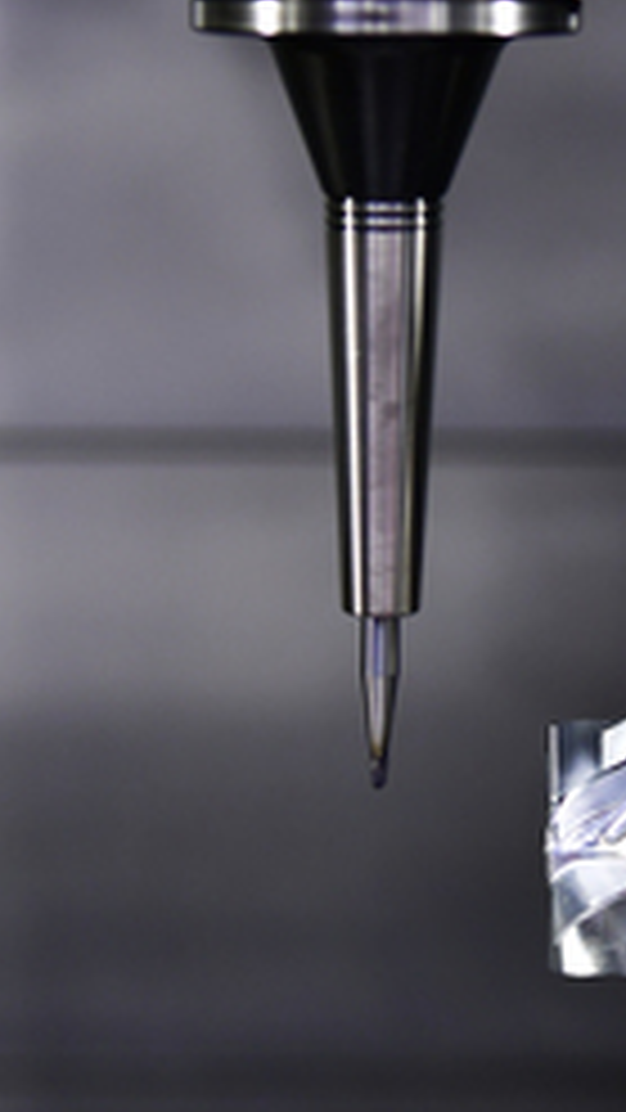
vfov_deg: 17.6
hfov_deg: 9.8
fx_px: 3599
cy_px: 588
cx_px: 712
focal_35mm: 122
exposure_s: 1/100
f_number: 2.8
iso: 320
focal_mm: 45
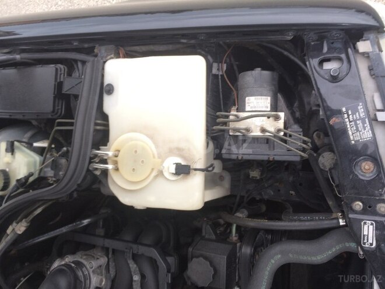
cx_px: 192
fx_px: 323
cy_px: 144
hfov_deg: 61.7
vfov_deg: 48.2
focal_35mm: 29
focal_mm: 4.15
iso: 40
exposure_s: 1/50
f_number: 2.2
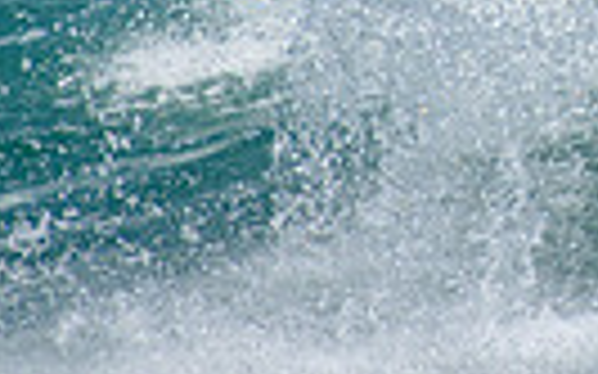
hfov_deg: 0.8
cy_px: -268
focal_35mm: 2670
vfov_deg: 0.5
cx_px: 895
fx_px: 43496
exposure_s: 1/2000
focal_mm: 400
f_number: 5.6
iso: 250
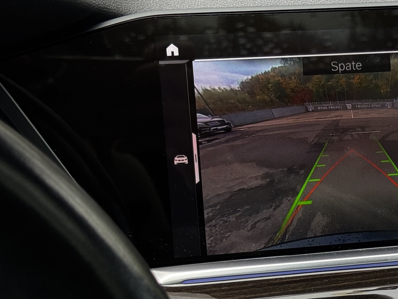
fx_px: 1368
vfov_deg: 12.4
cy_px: 225
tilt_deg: -24.0
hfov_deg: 15.9
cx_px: 472
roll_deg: -1.9
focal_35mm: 119
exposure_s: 1/120
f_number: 1.78
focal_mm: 6.76
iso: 50
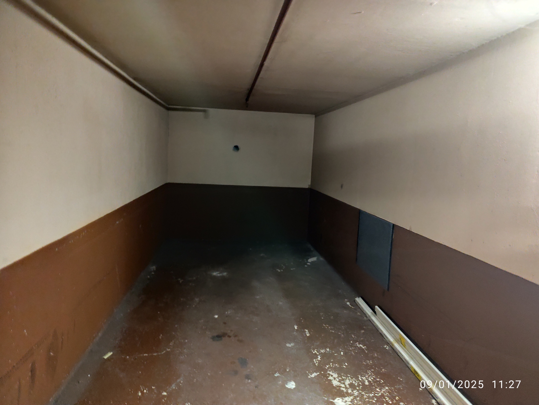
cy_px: 202
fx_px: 358
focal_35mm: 23
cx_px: 270
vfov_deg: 58.9
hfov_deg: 73.9
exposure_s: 1/10
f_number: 1.65
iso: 6400
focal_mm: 6.19
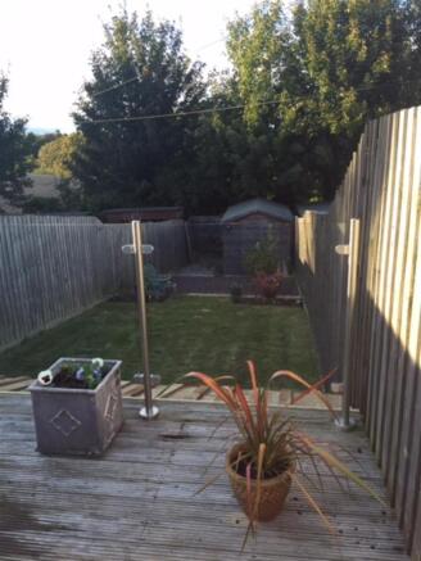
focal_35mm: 29
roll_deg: +1.9
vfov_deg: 61.6
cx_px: 210
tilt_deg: -15.1
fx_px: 470
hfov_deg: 48.2
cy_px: 280
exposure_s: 1/179
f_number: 2.2
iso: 32
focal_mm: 4.15
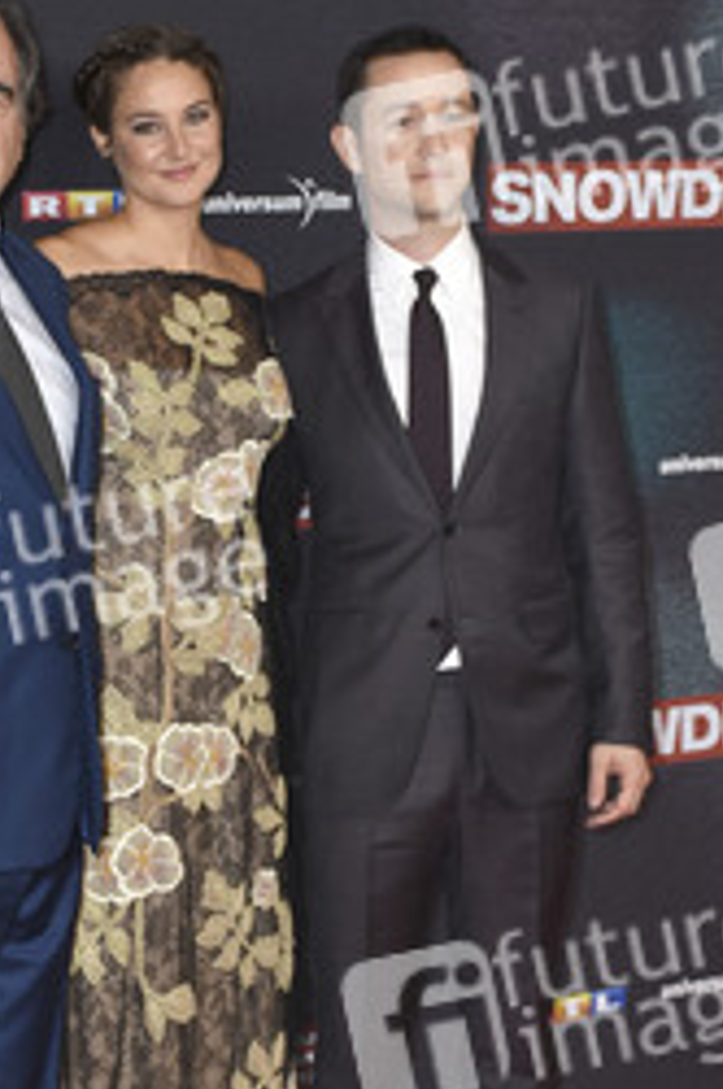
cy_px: 788
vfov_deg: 21.1
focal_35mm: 96
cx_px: 170
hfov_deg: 14.2
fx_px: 2900
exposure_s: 1/250
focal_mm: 40
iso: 400
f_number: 5.6
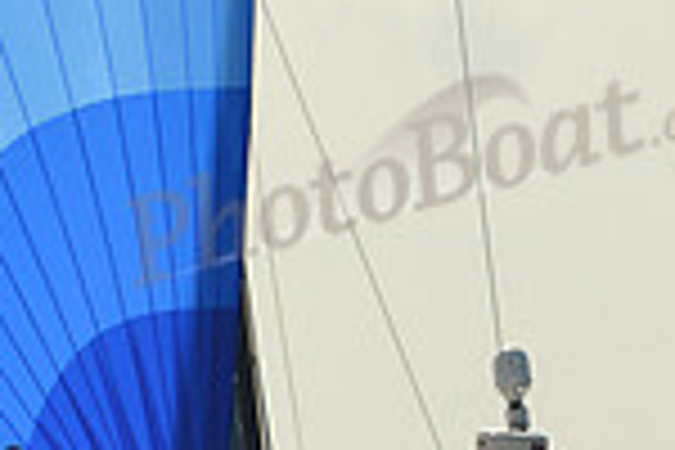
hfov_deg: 2.7
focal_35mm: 771
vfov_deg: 1.8
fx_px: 14455
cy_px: 466
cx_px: -104
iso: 320
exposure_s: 1/1250
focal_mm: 200
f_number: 10
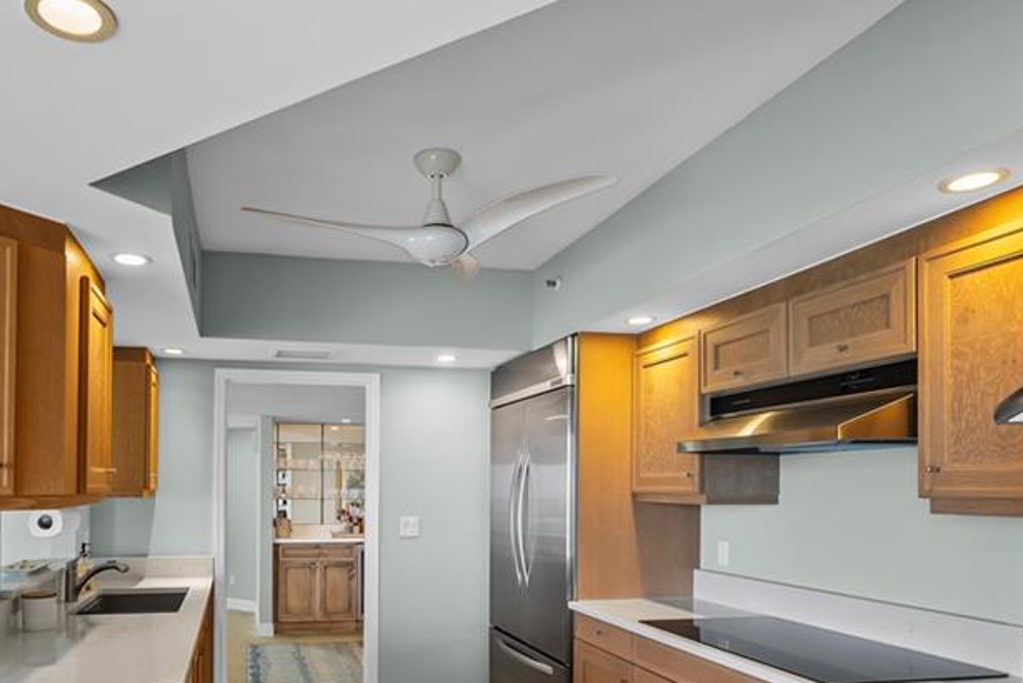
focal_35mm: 25
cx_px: 372
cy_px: 487
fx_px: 711
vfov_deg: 49.8
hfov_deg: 70.1
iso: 200
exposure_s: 1/1.67
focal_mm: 15
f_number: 9
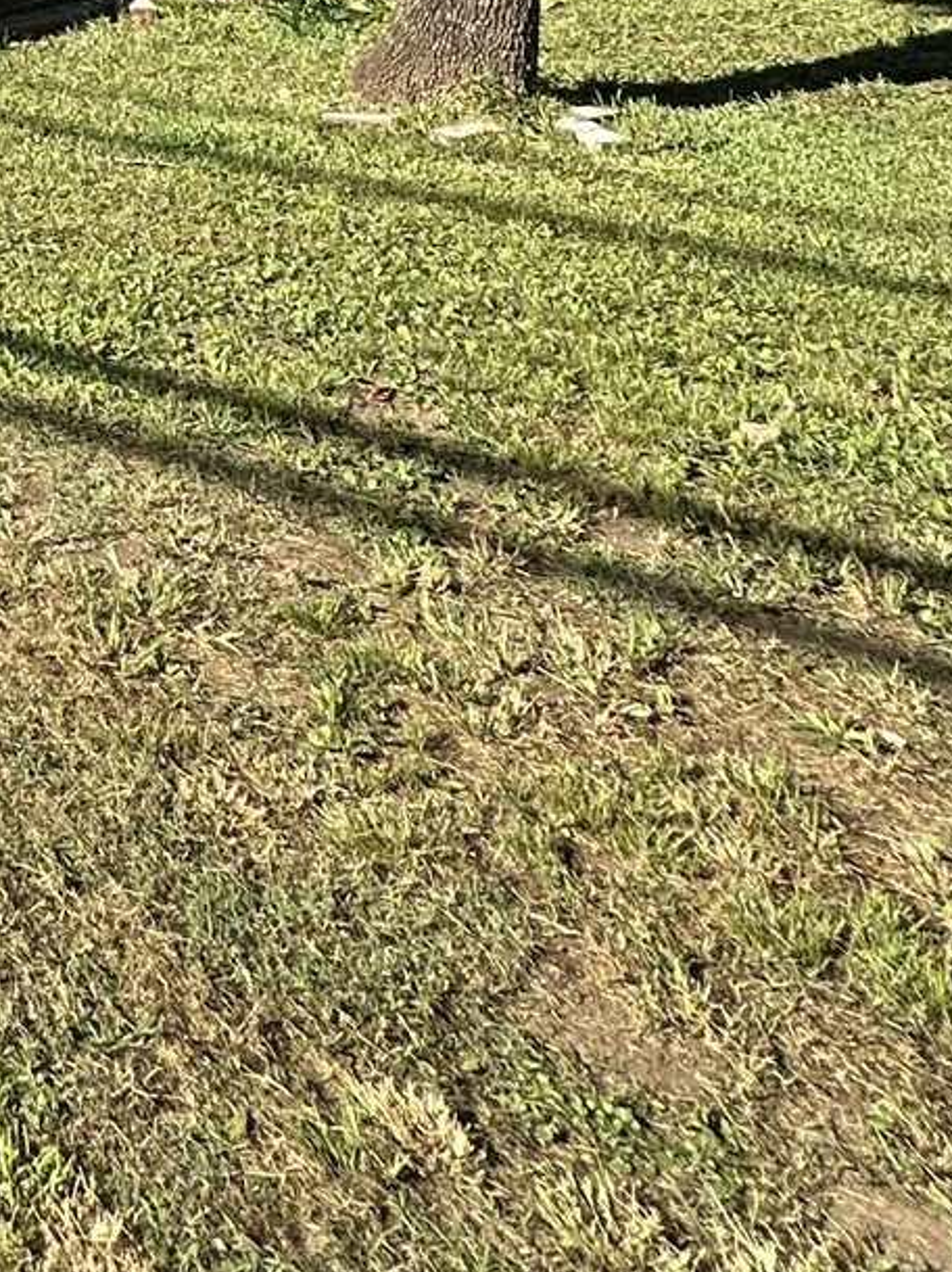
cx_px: -839
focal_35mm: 53
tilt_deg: +12.7
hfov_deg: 19.3
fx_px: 1946
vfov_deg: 25.2
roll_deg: +0.8
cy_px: -733
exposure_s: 1/590
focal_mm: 2.22
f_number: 2.2
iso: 40
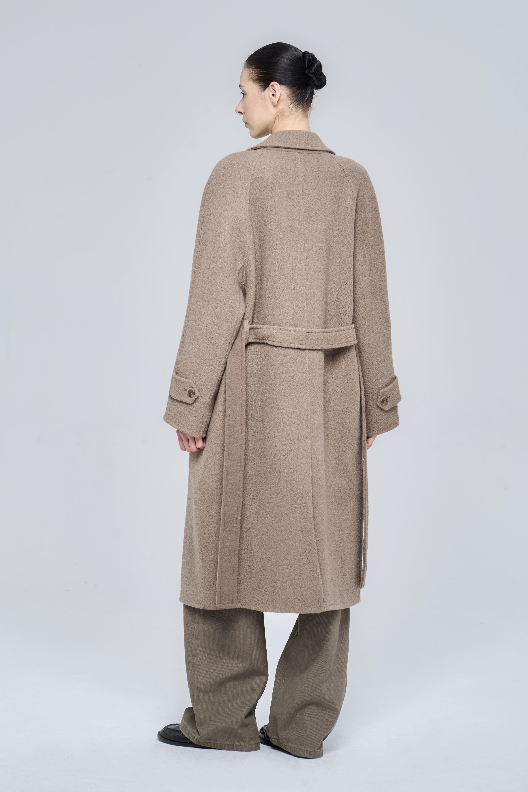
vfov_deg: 23.9
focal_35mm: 85
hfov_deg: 16.1
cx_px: 264
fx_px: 1870
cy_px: 396
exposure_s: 1/125
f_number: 8
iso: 200
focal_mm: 85
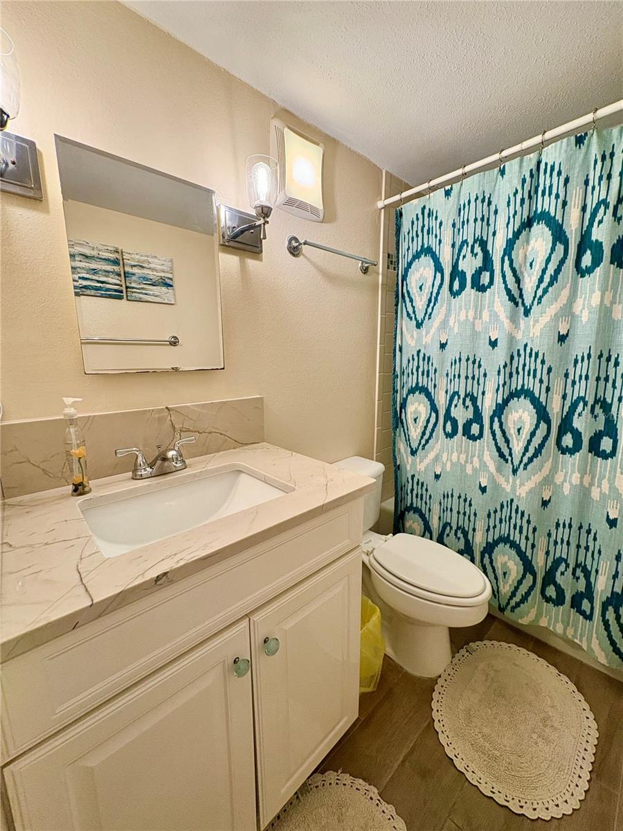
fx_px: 336
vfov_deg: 102.1
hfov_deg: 85.7
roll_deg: +0.4
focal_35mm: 14
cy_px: 416
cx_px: 312
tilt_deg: -10.2
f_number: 2.2
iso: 200
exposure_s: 1/120
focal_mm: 2.22
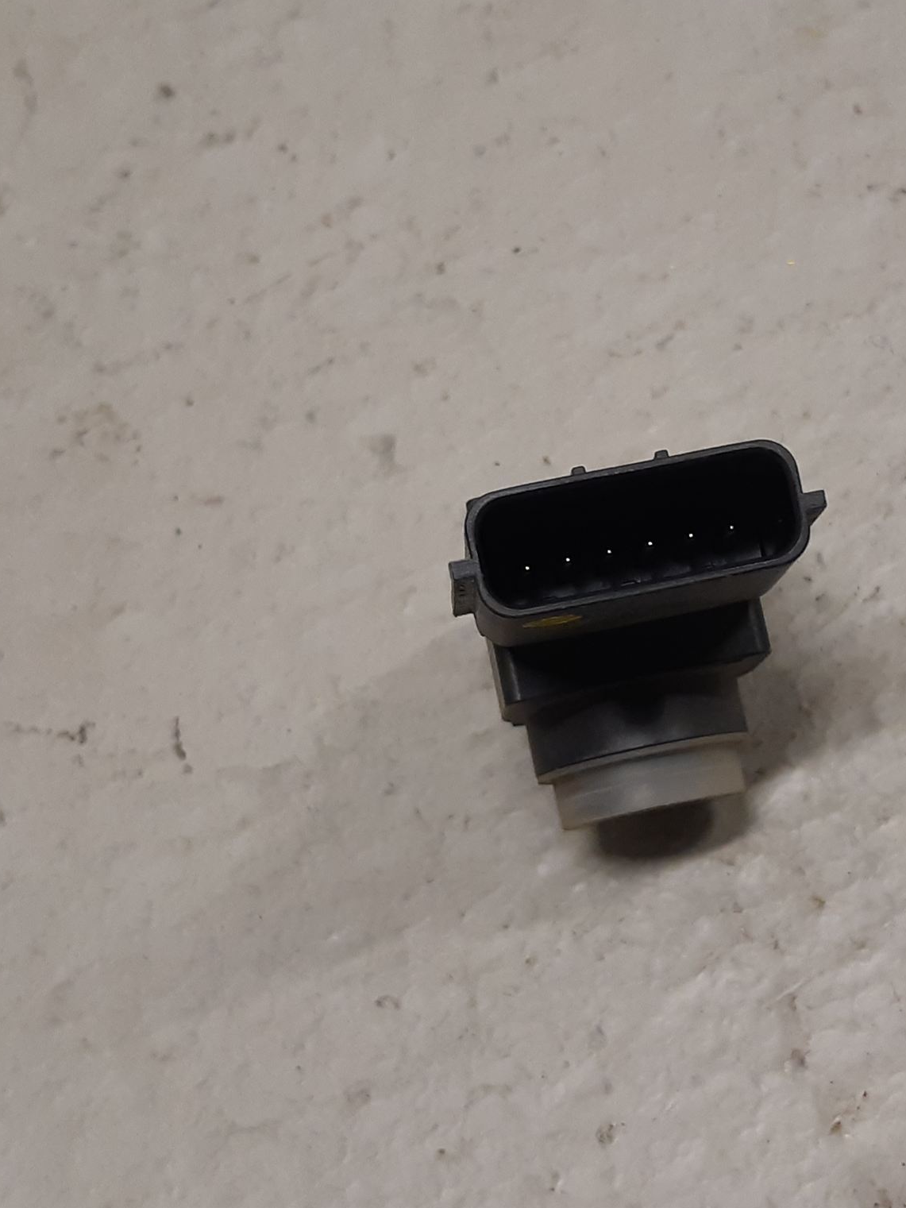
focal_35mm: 35
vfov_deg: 52.6
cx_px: 613
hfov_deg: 40.1
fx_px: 1221
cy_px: 603
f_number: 1.7
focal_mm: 3.93
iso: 125
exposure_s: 1/60
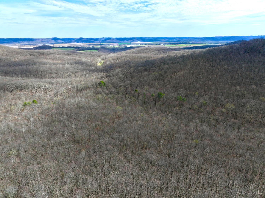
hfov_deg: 71.6
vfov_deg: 56.8
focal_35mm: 24
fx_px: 184
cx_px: 132
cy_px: 99
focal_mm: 12.29
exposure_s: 1/120
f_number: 2.8
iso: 150
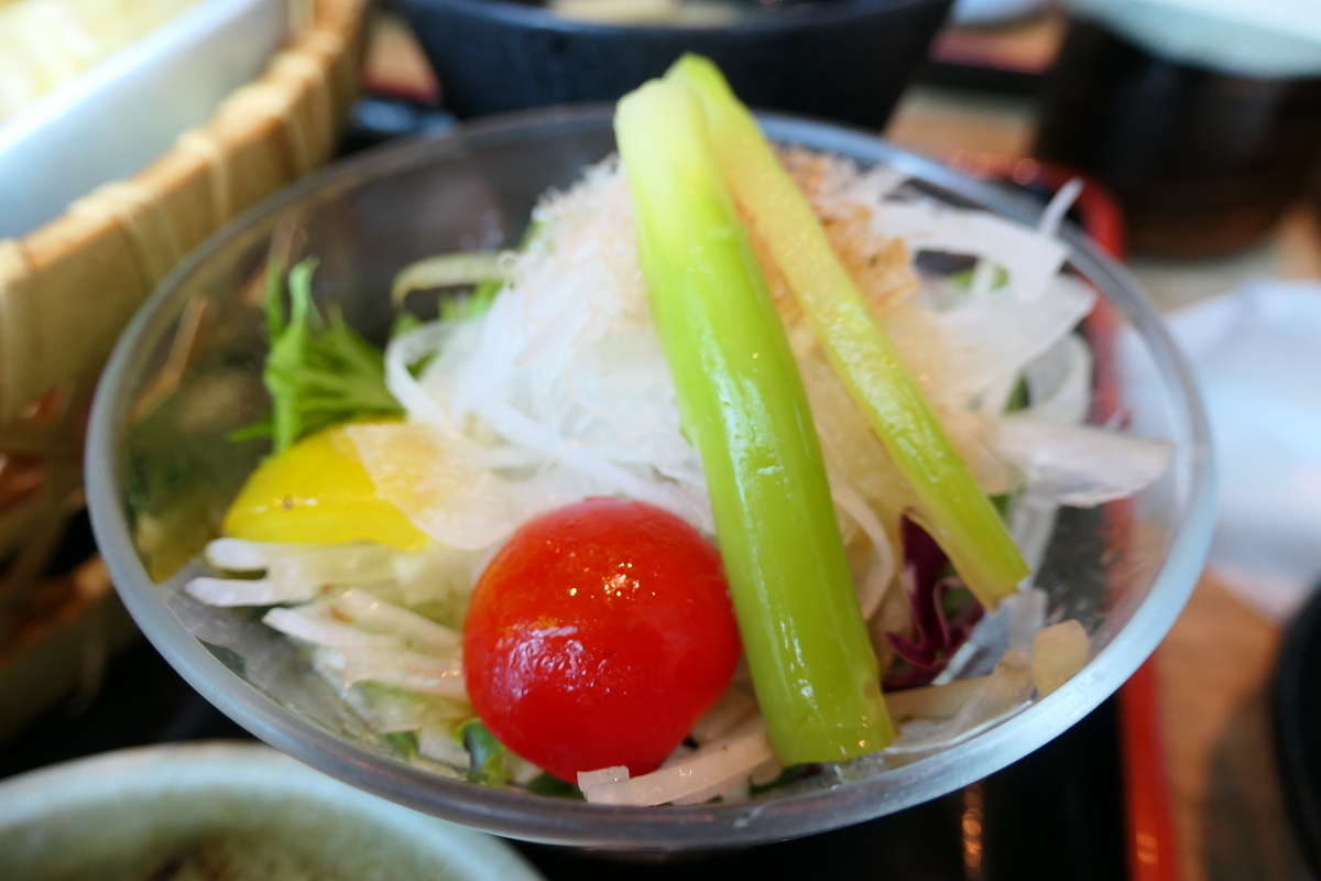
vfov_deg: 53.1
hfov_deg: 73.7
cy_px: 440
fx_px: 881
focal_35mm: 24
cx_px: 660
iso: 500
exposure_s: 1/60
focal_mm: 8.8
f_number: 3.3
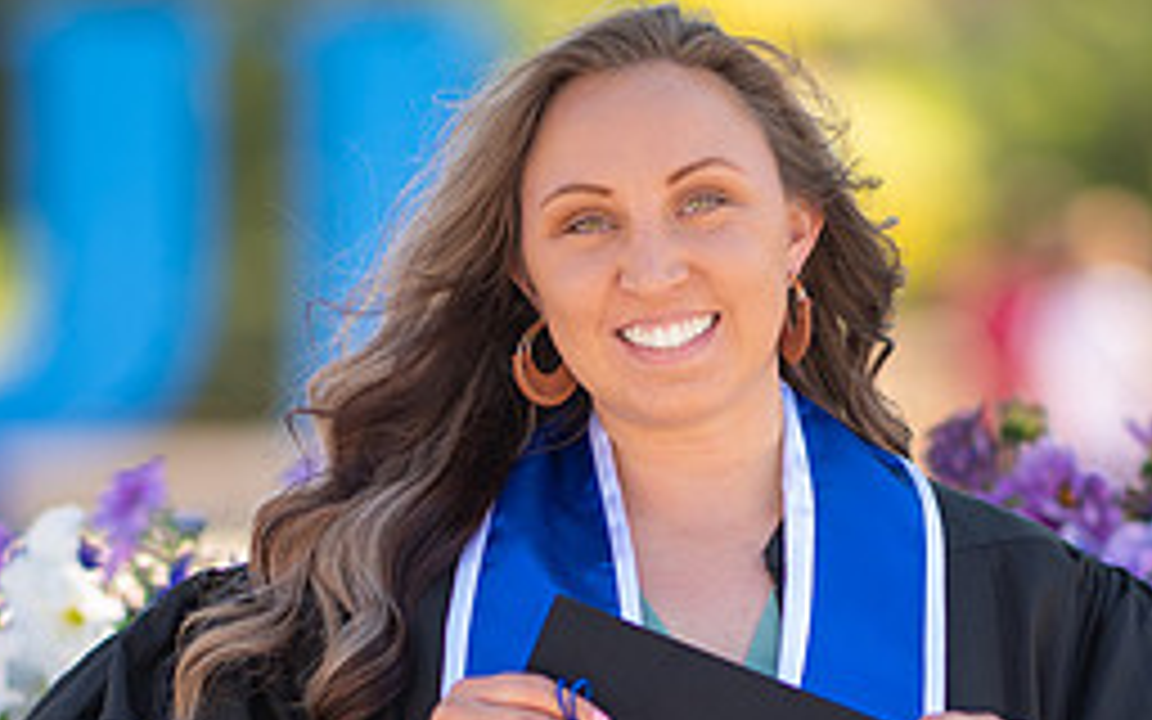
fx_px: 9827
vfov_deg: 4.2
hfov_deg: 6.7
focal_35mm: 313
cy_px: 636
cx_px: 757
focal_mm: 105
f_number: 1.4
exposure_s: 1/1250
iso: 50
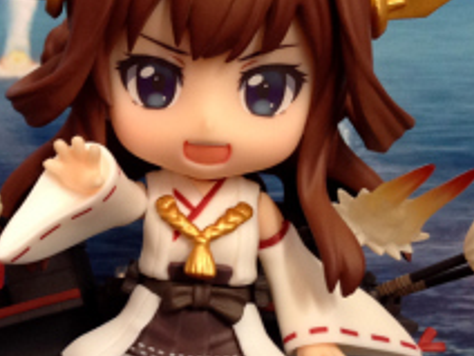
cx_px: 103
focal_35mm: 84
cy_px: 227
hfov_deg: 23.0
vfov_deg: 17.5
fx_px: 1150
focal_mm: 4.12
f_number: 2.4
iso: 100
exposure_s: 1/20
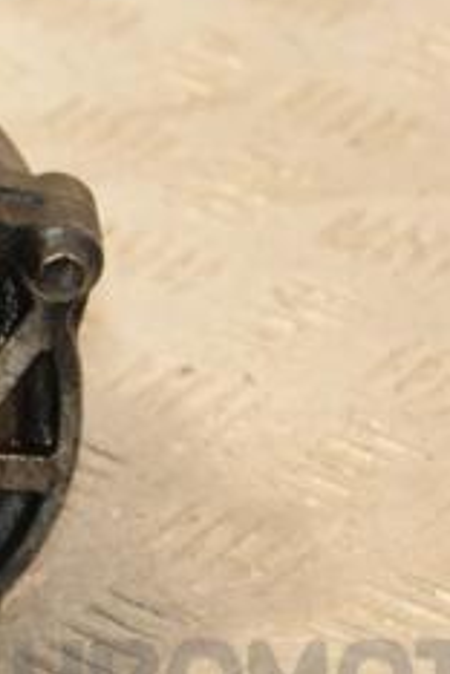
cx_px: -107
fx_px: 4762
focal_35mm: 254
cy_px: 300
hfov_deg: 5.4
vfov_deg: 8.1
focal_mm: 66
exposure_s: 1/200
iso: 800
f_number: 5.6
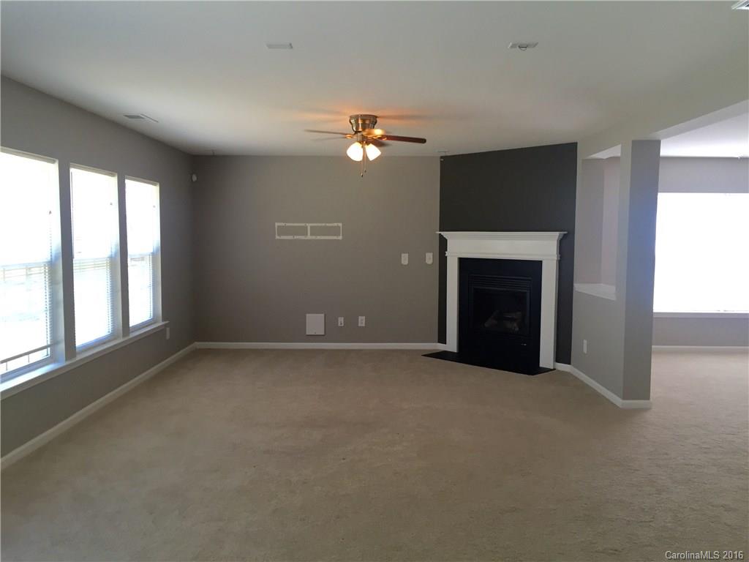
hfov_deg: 61.7
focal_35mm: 29
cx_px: 374
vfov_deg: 48.2
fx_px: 627
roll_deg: -1.7
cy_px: 281
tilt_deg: -4.7
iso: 32
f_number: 2.2
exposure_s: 1/40
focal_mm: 4.15
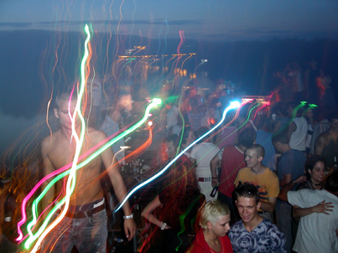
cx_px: 169
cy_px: 126
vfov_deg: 37.7
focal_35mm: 38
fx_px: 371
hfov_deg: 49.0
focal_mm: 7.8
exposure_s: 2
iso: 134
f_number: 2.8
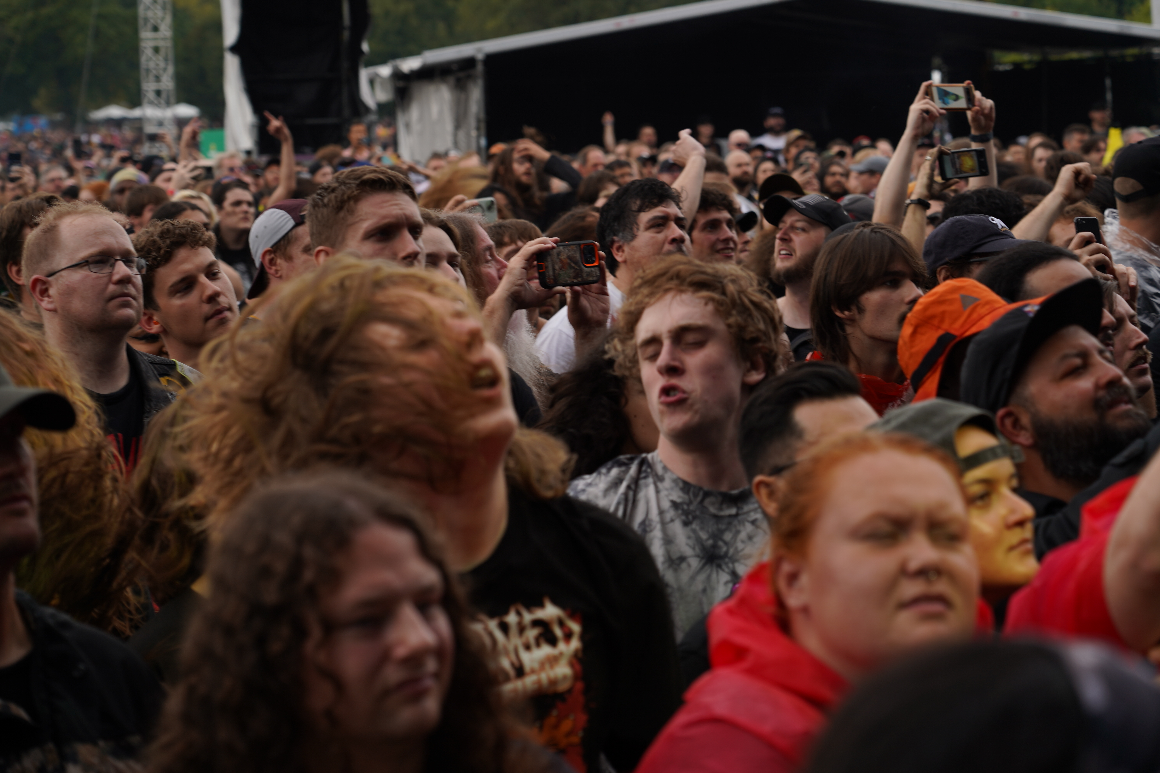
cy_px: 386
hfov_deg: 19.5
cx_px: 580
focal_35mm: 105
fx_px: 3383
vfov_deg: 13.0
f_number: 5.6
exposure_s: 1/250
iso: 100
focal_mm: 105
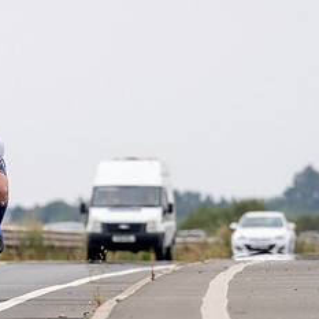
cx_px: -66
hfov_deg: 2.0
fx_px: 9248
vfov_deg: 2.0
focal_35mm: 887
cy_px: 426
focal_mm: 200
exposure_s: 1/800
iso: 100
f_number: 3.2
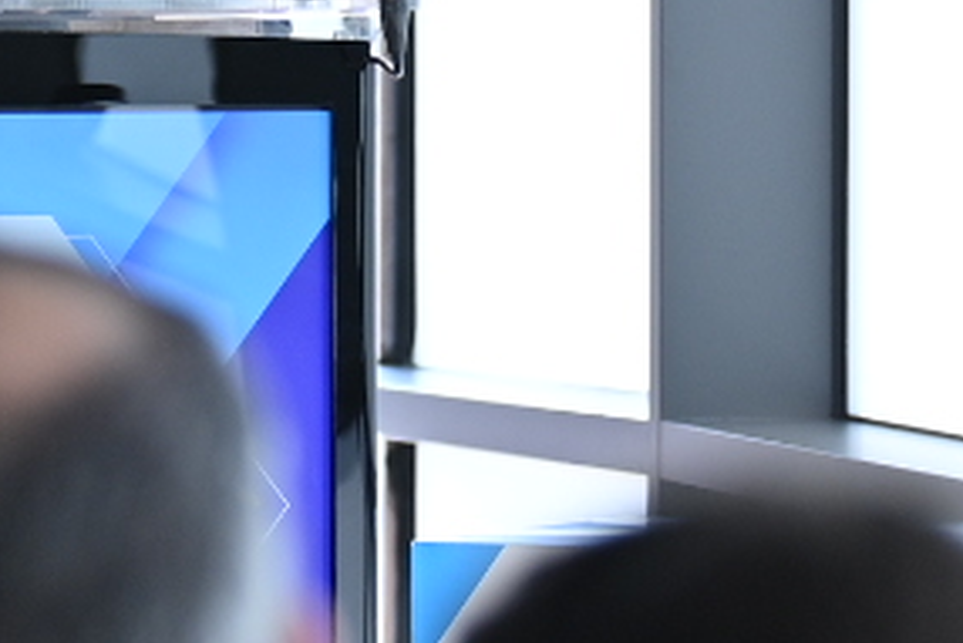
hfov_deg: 5.3
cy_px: 205
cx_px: -57
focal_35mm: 391
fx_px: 10464
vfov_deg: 3.5
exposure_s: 1/250
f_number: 2.5
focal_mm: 69
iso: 250
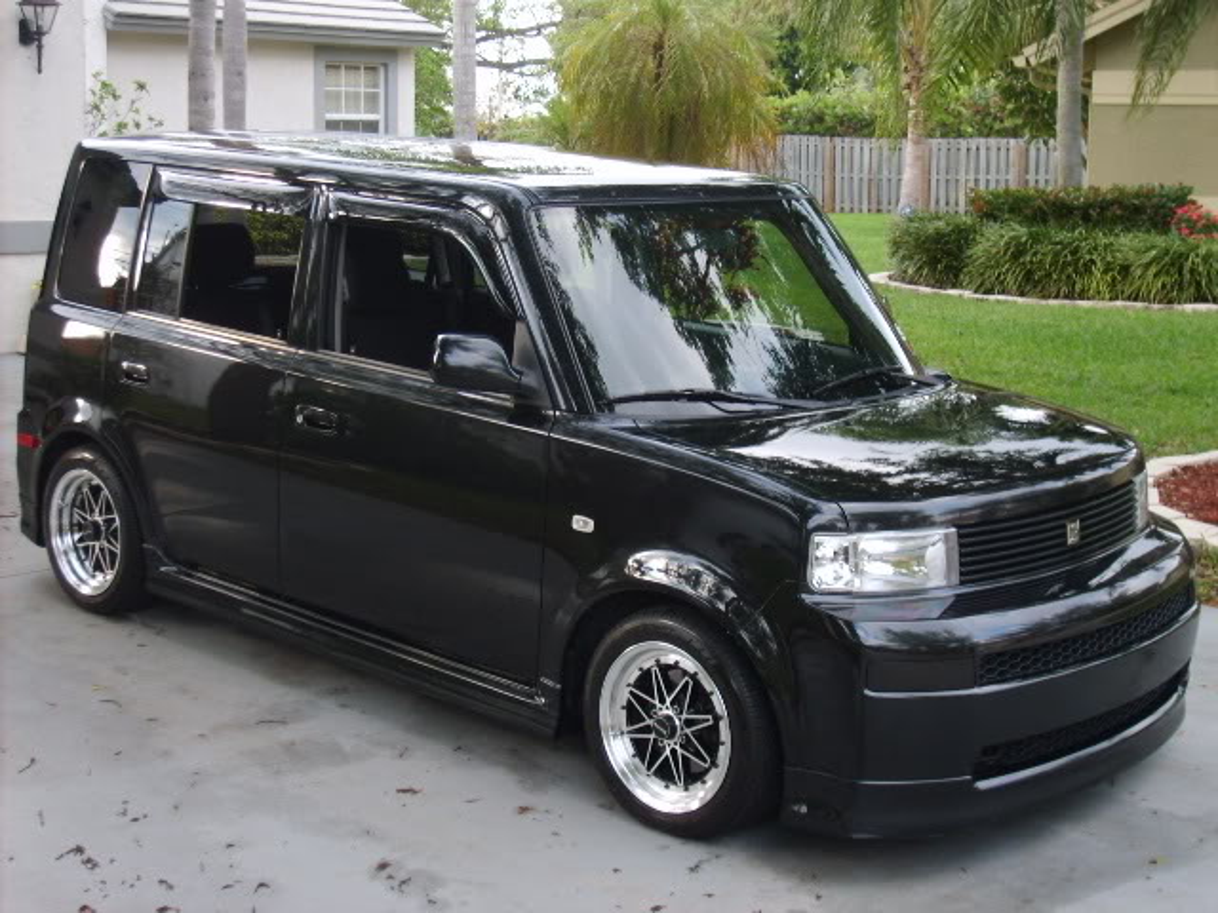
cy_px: 456
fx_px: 1830
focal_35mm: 52
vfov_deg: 28.0
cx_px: 609
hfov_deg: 36.8
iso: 50
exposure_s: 1/45
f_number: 3.3
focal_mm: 8.7
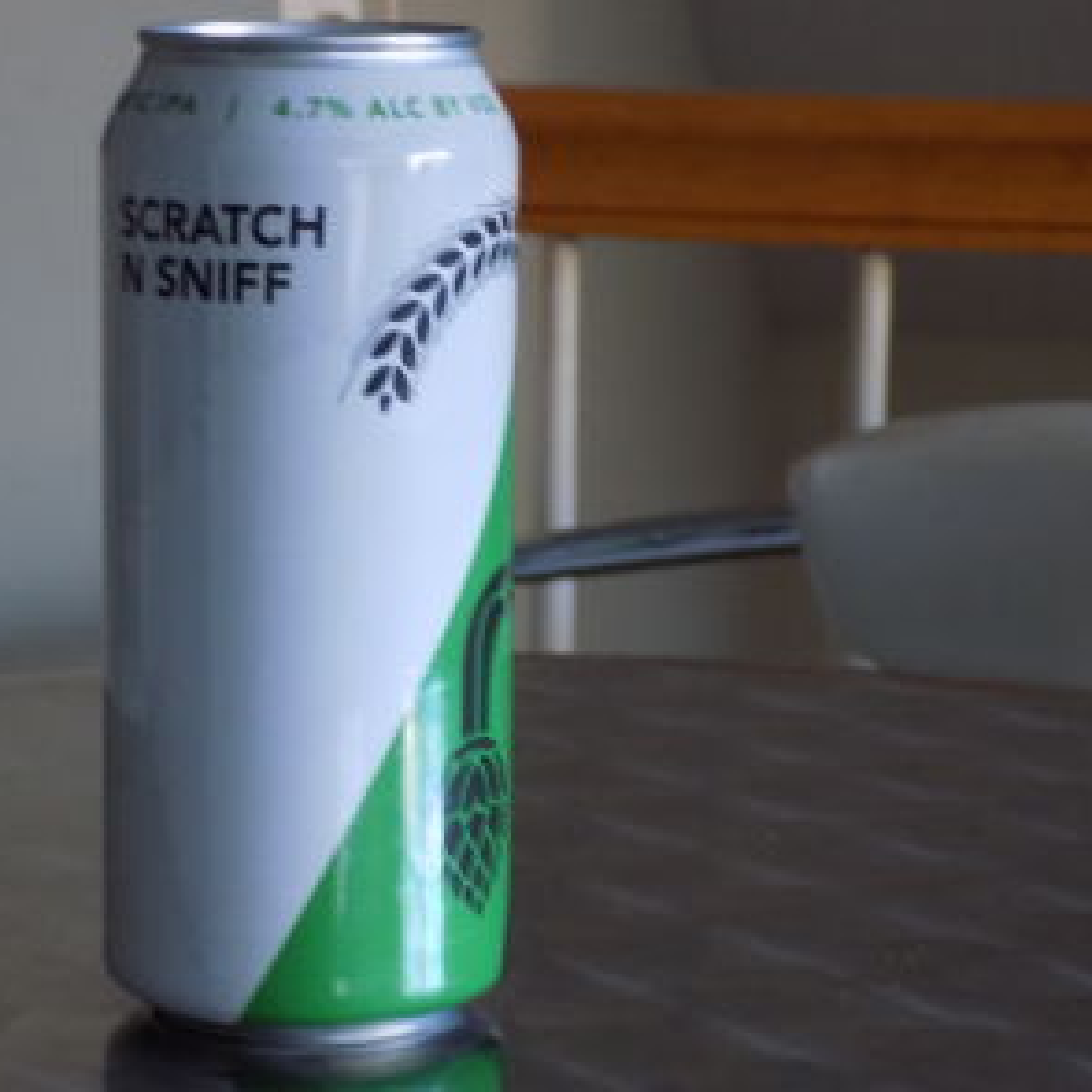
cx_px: 366
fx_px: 3676
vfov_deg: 16.9
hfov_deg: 16.9
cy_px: 552
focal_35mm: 103
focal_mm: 15.3
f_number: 4.4
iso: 400
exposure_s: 1/5
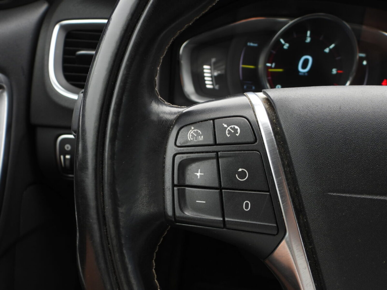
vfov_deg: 44.2
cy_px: 145
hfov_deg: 56.8
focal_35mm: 32
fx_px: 358
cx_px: 194
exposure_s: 1/50
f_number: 3.2
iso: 100
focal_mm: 5.8
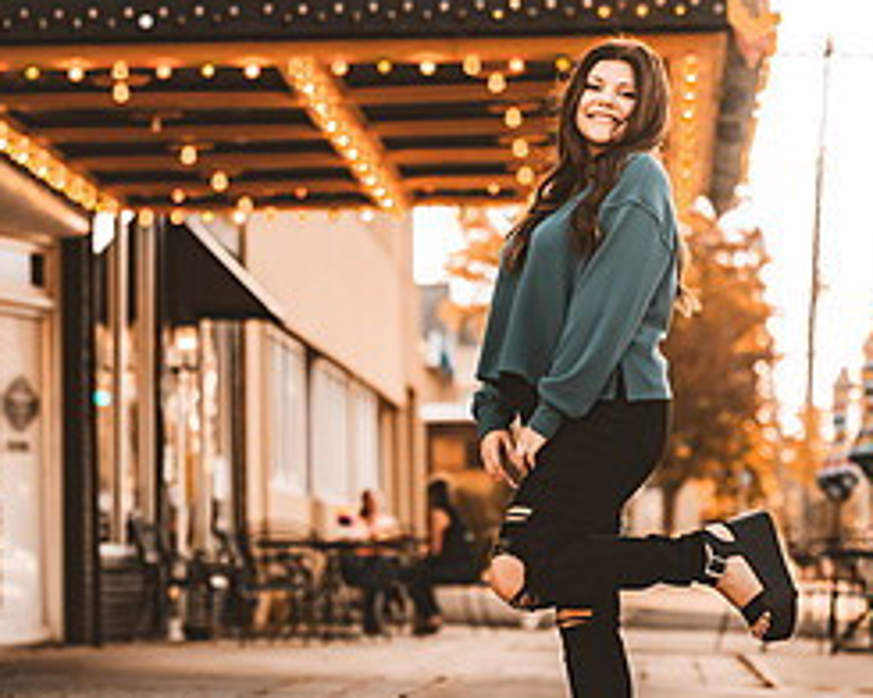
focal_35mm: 138
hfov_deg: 14.0
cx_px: 406
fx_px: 3566
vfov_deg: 11.2
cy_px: 292
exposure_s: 1/4000
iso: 1600
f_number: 2.8
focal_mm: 80
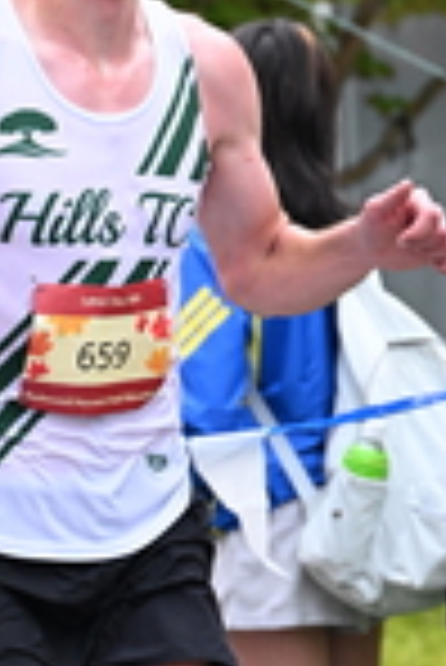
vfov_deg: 7.4
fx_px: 5172
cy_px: 130
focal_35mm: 279
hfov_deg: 4.9
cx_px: 7
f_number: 2.8
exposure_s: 1/800
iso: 1600
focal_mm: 75
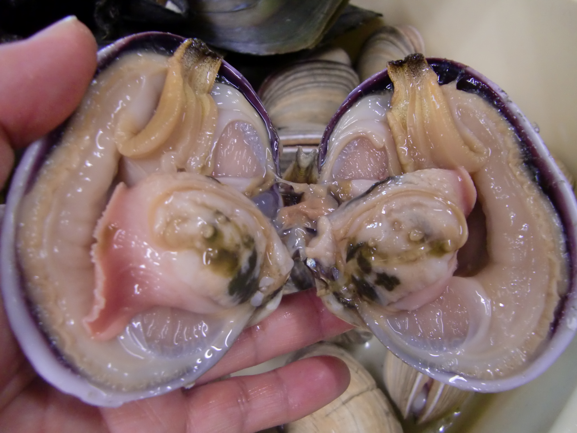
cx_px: 288
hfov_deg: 63.4
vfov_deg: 49.7
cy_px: 216
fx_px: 467
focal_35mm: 28
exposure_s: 1/20
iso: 400
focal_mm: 4.9
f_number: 2.6
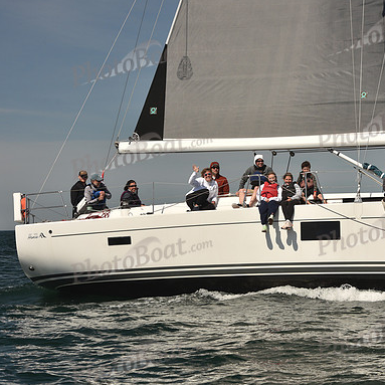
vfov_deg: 15.0
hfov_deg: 15.0
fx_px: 1460
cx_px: 265
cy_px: 191
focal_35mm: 116
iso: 250
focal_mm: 90
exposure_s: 1/640
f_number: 8
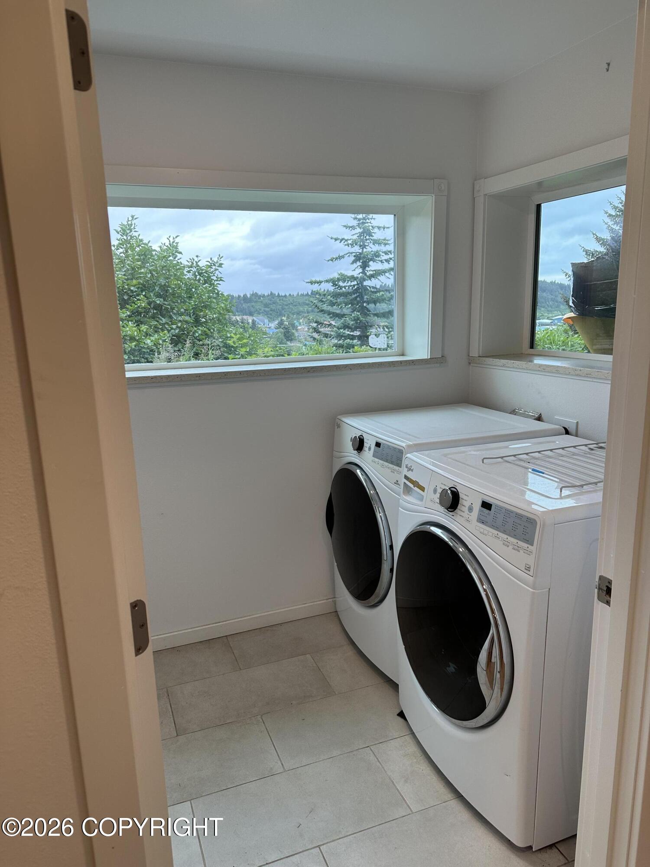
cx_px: 325
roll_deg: +1.6
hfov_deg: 56.8
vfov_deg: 71.6
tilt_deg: -12.5
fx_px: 601
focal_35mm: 24
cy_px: 434
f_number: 1.78
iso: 80
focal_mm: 6.86
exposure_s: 1/161
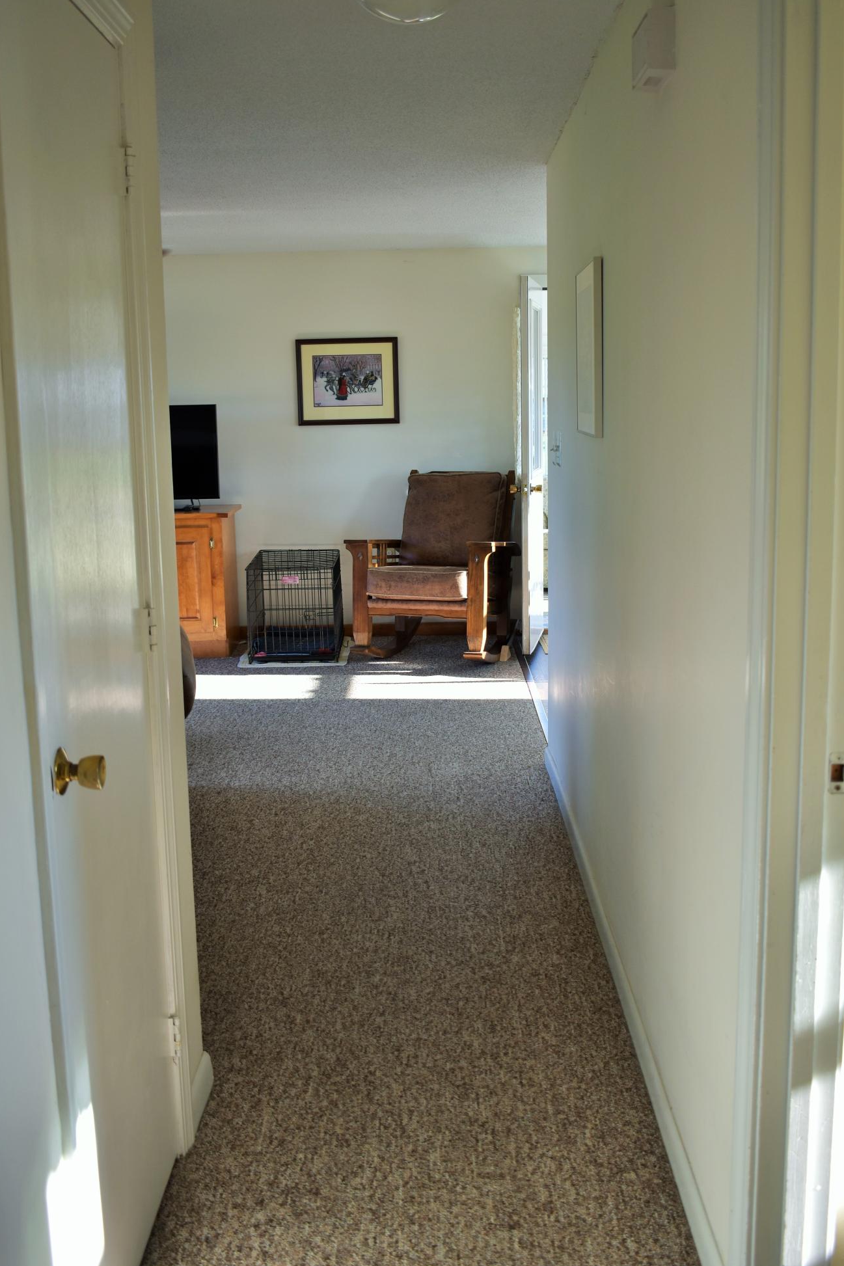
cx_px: 430
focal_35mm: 37
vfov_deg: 51.9
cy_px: 625
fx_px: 1301
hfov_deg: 35.9
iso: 200
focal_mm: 24
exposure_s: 1/80
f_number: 3.8
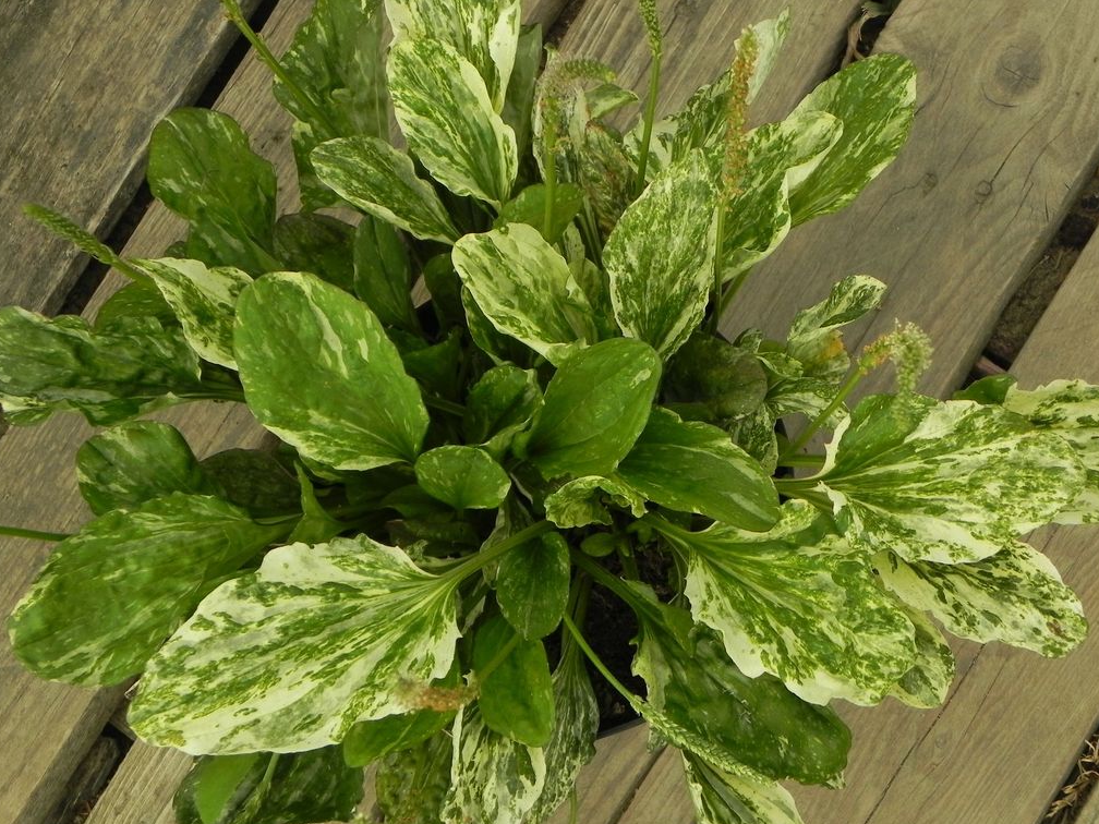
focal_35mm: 90
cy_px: 434
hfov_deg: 21.8
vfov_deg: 16.4
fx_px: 2857
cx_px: 557
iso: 160
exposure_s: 1/640
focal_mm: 15.1
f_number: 4.5
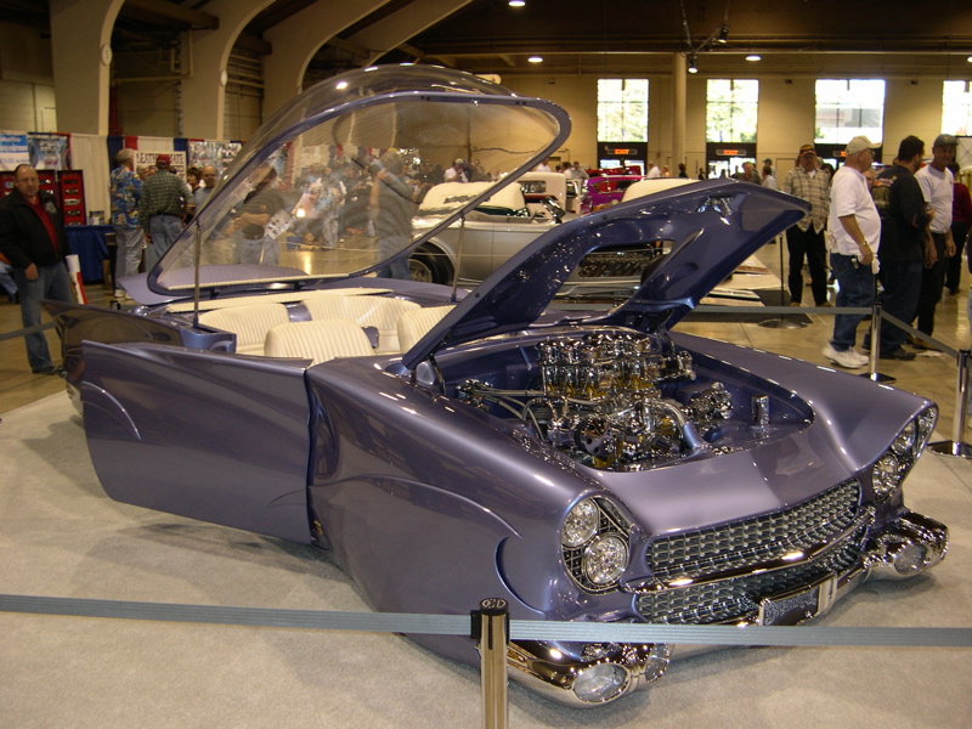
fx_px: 1067
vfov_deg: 37.7
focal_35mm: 38
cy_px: 364
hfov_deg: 49.0
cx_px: 486
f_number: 2.8
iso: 134
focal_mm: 8
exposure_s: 1/30
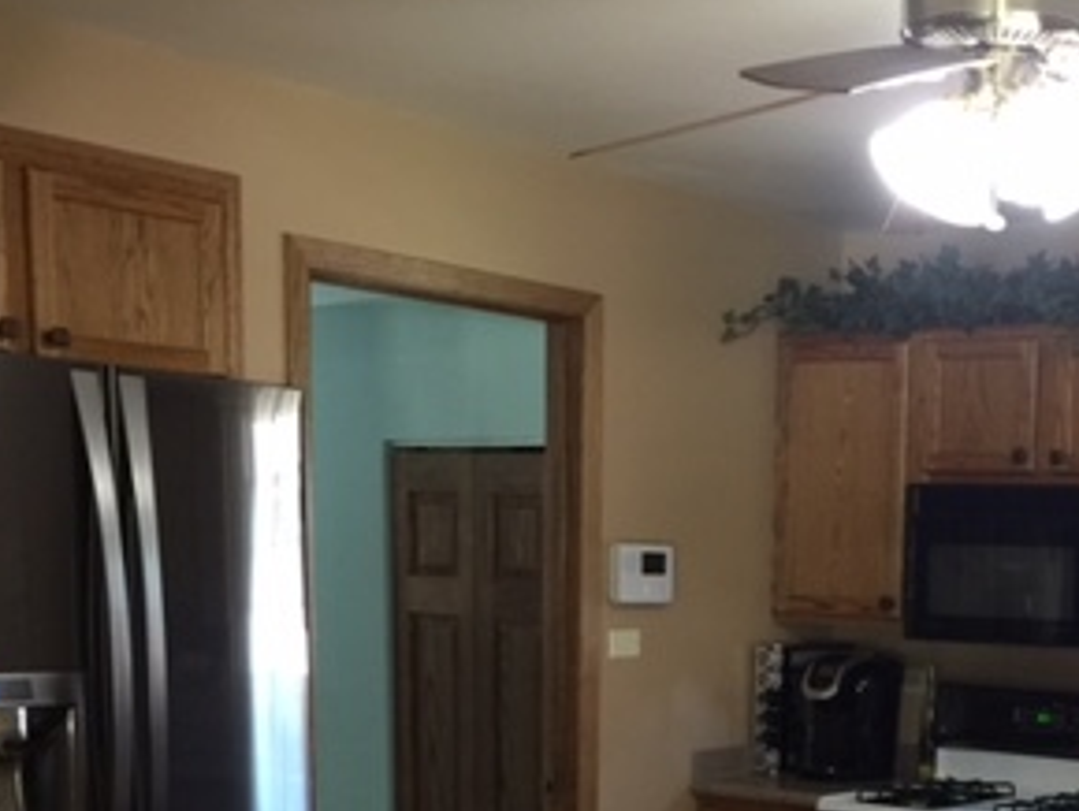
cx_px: 904
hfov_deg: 29.4
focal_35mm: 64
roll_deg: -2.4
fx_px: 1997
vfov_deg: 21.8
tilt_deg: -10.1
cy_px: 874
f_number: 2.2
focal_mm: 4.15
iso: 100
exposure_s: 1/10
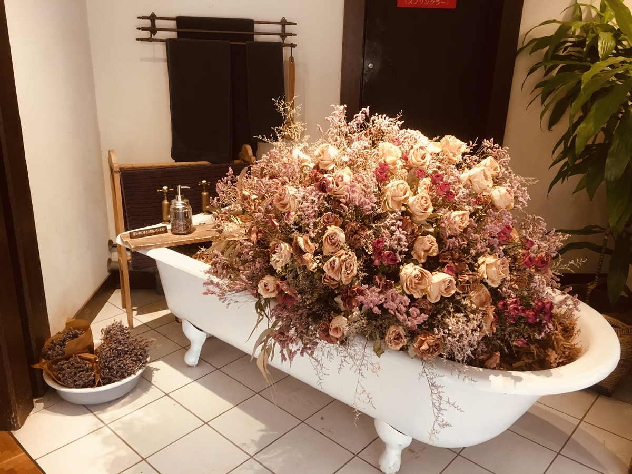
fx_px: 529
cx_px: 316
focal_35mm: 29
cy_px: 237
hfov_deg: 61.7
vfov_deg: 48.2
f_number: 2.2
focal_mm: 4.15
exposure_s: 1/30
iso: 100
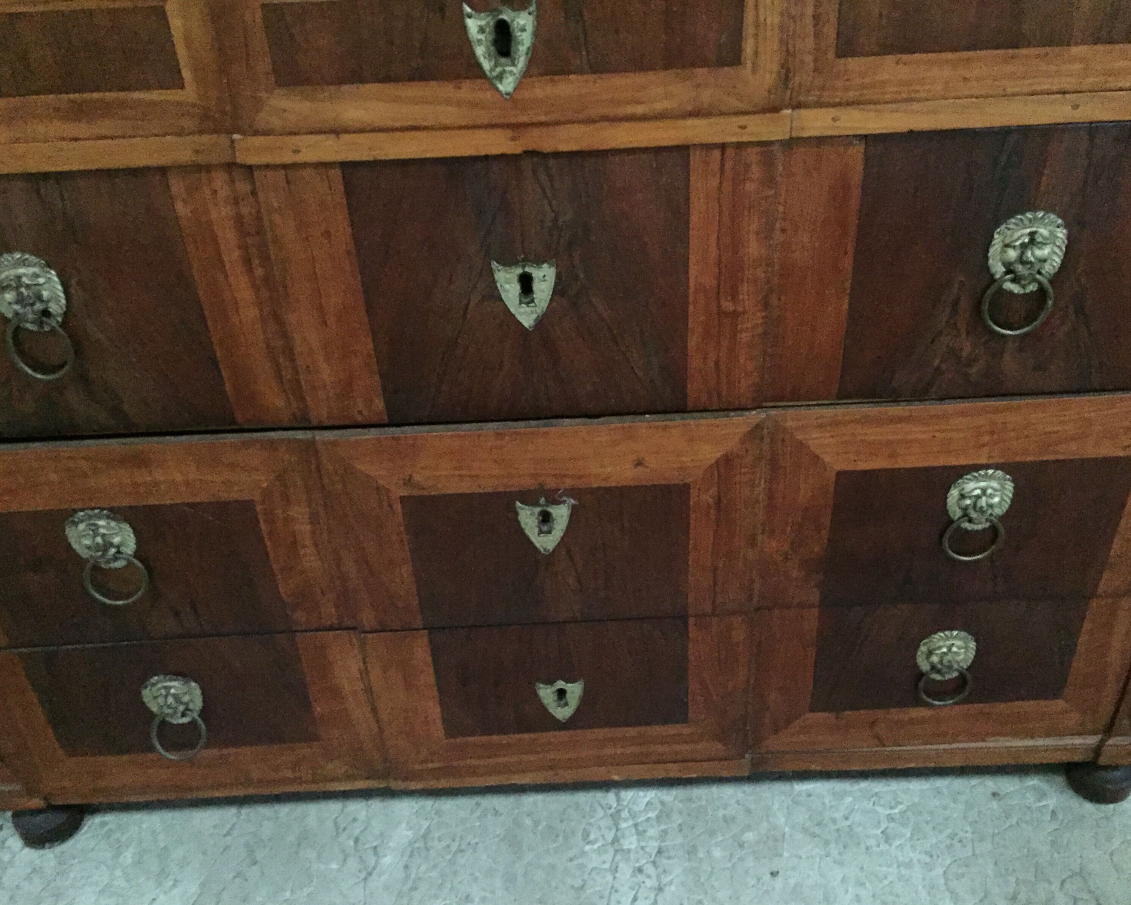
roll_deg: +3.5
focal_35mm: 31
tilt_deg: -35.0
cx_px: 598
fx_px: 1038
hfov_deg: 57.1
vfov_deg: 47.1
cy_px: 464
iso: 1600
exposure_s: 1/17
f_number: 2.2
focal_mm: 4.15
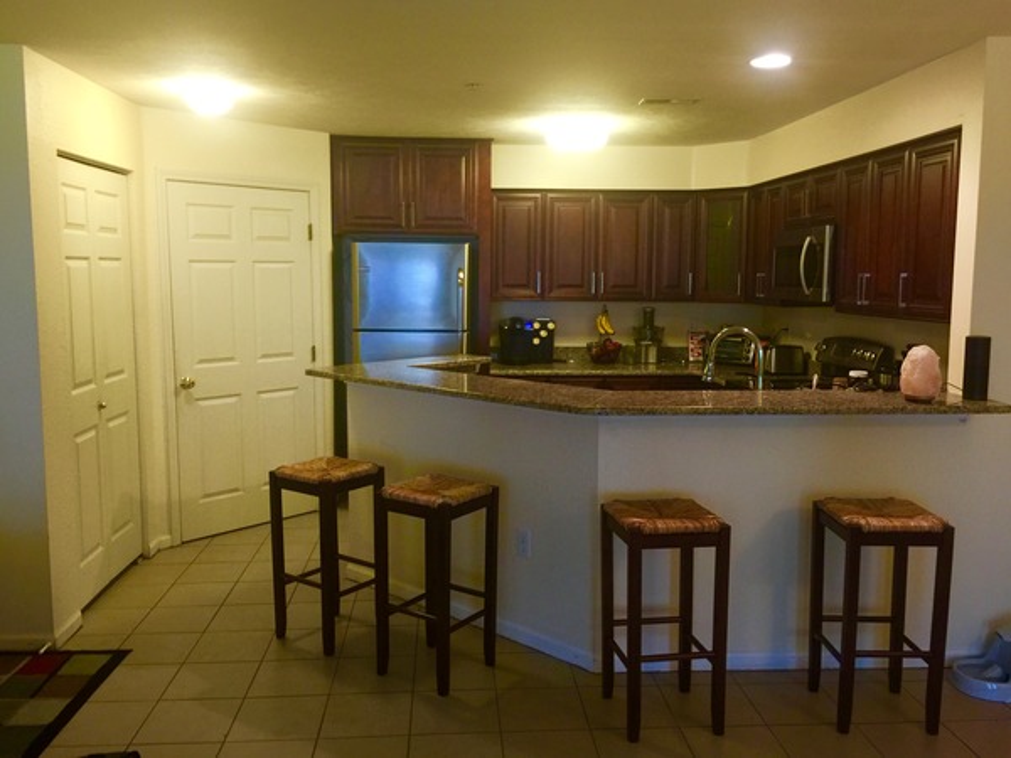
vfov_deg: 48.2
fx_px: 847
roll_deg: +0.4
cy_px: 379
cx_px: 506
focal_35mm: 29
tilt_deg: -7.2
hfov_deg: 61.7
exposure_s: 1/15
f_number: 2.2
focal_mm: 4.15
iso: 80
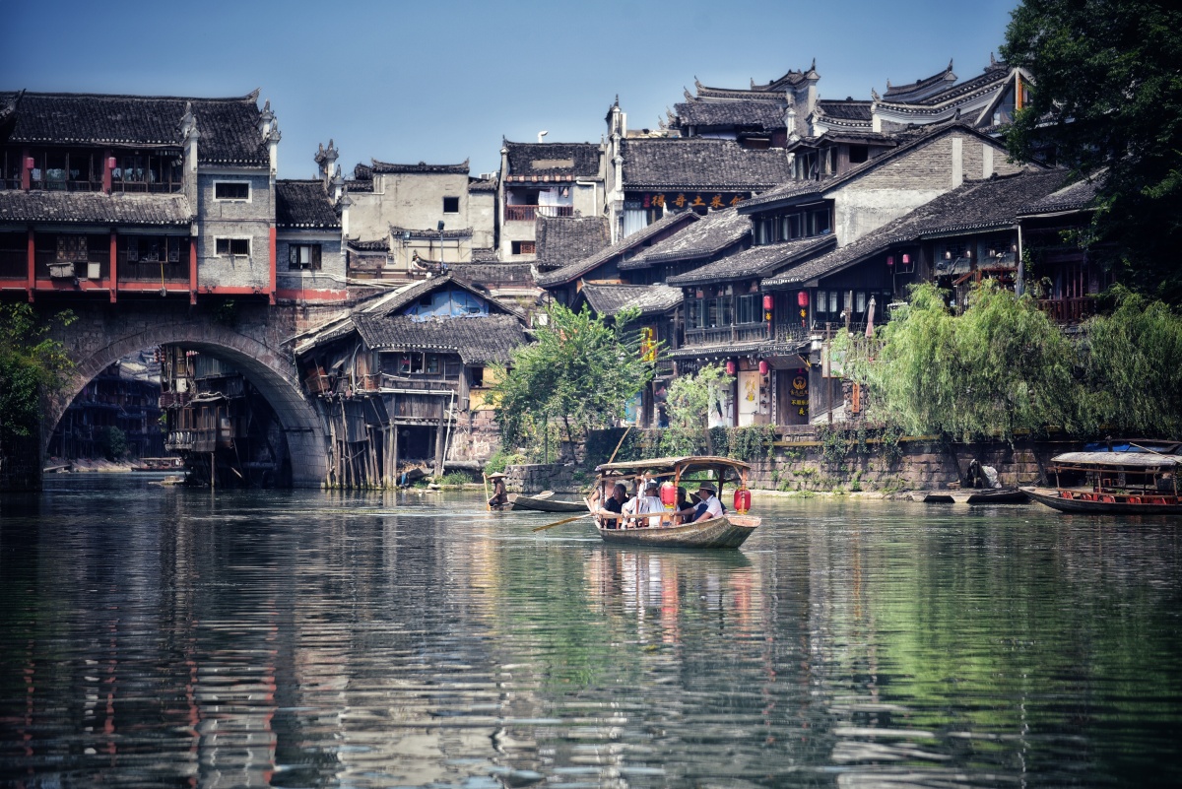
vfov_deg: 11.0
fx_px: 4105
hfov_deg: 16.4
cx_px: 591
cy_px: 394
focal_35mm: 125
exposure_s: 1/500
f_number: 4.5
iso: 100
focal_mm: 125
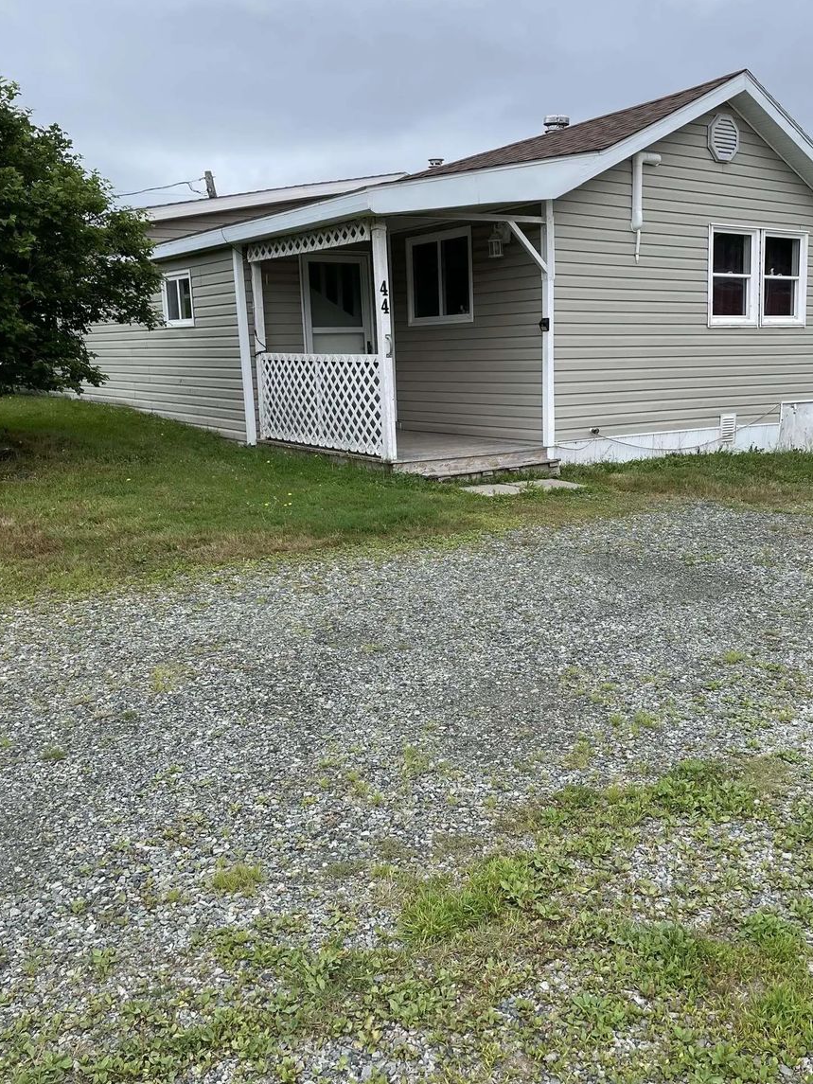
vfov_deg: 58.2
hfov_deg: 45.4
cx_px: 458
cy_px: 488
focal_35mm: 31
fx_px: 971
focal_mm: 4.2
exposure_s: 1/1553
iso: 32
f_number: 1.6
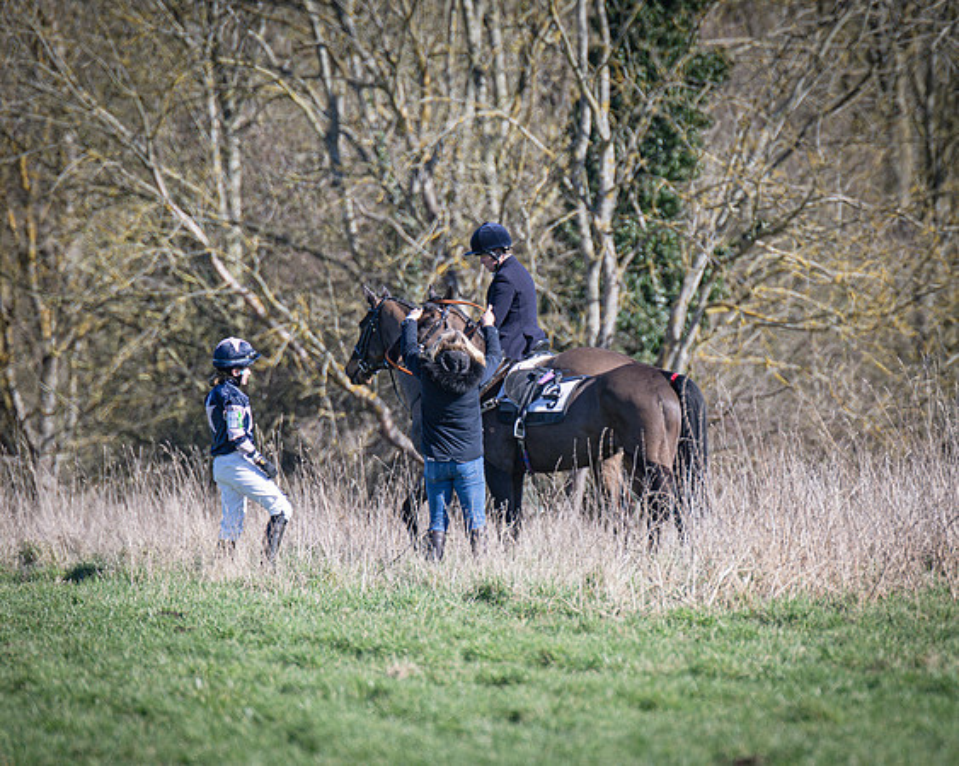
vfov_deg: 2.8
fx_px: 15536
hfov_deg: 3.5
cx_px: 483
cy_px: 346
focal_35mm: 548
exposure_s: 1/1000
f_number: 4
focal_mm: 280
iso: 160
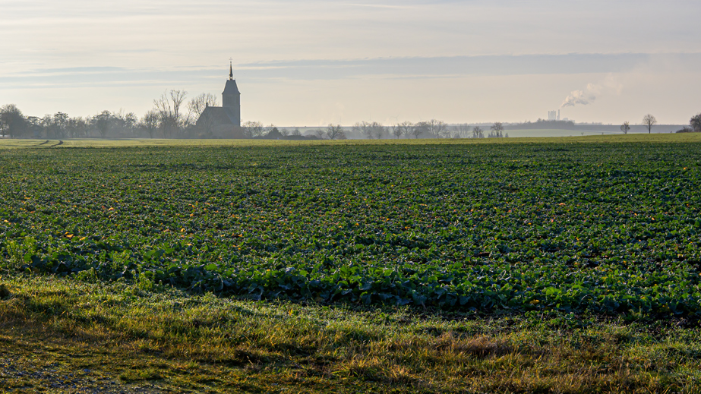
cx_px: 297
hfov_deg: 26.6
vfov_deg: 15.1
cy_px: 144
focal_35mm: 80
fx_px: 1481
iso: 200
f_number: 6.7
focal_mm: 39
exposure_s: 1/1000
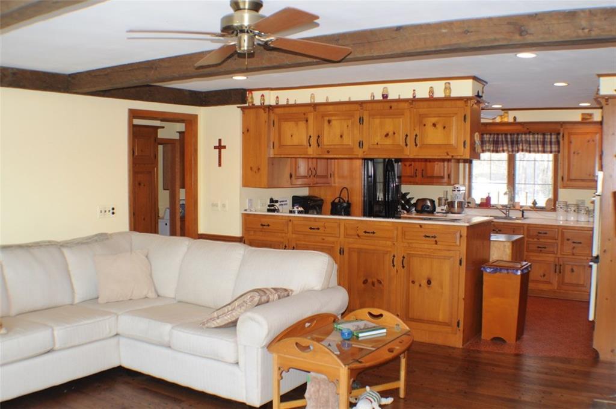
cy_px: 204
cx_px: 308
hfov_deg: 46.5
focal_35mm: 42
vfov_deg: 31.8
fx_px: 717
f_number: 4.5
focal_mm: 28
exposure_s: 1/60
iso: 500
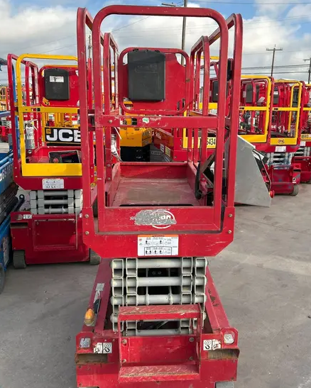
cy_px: 188
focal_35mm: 34
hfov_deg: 43.3
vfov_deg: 52.8
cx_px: 173
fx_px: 391
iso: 50
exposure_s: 1/1669
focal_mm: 5.7
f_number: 1.5
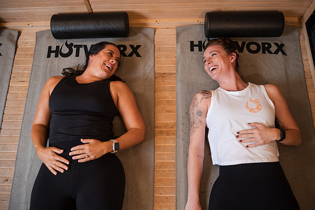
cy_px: 105
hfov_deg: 54.4
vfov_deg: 37.9
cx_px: 158
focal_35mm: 35
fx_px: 306
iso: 400
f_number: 3.2
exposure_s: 1/125
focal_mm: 35
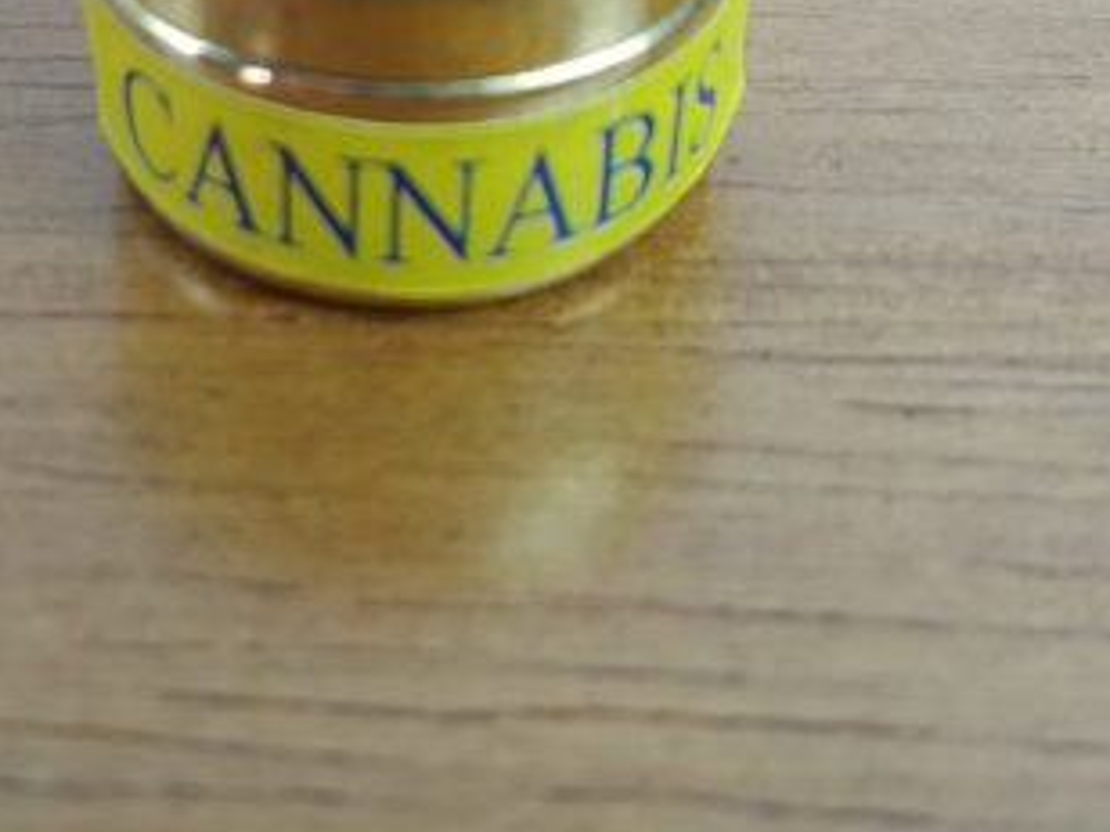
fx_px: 1892
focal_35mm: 59
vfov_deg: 23.7
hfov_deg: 32.6
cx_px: 422
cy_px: -5
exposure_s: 1/30
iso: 160
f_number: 2.2
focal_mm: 3.82
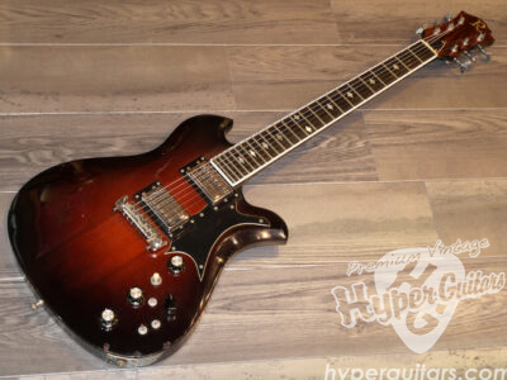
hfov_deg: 30.3
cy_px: 190
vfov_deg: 22.9
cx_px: 254
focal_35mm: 64
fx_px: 937
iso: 1250
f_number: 5.6
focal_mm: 32
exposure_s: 1/50
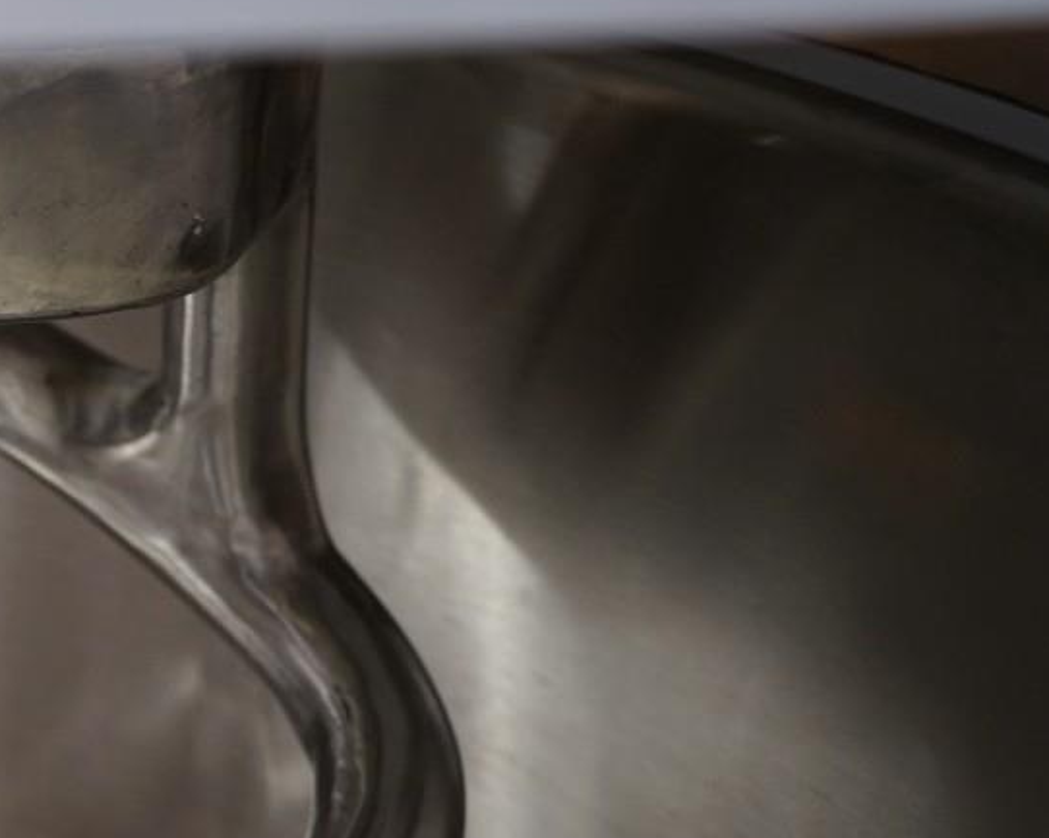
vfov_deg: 15.4
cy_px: 941
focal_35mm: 97
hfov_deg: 18.0
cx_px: -443
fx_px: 3010
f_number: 2.8
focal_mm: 35
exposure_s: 1/50
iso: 250
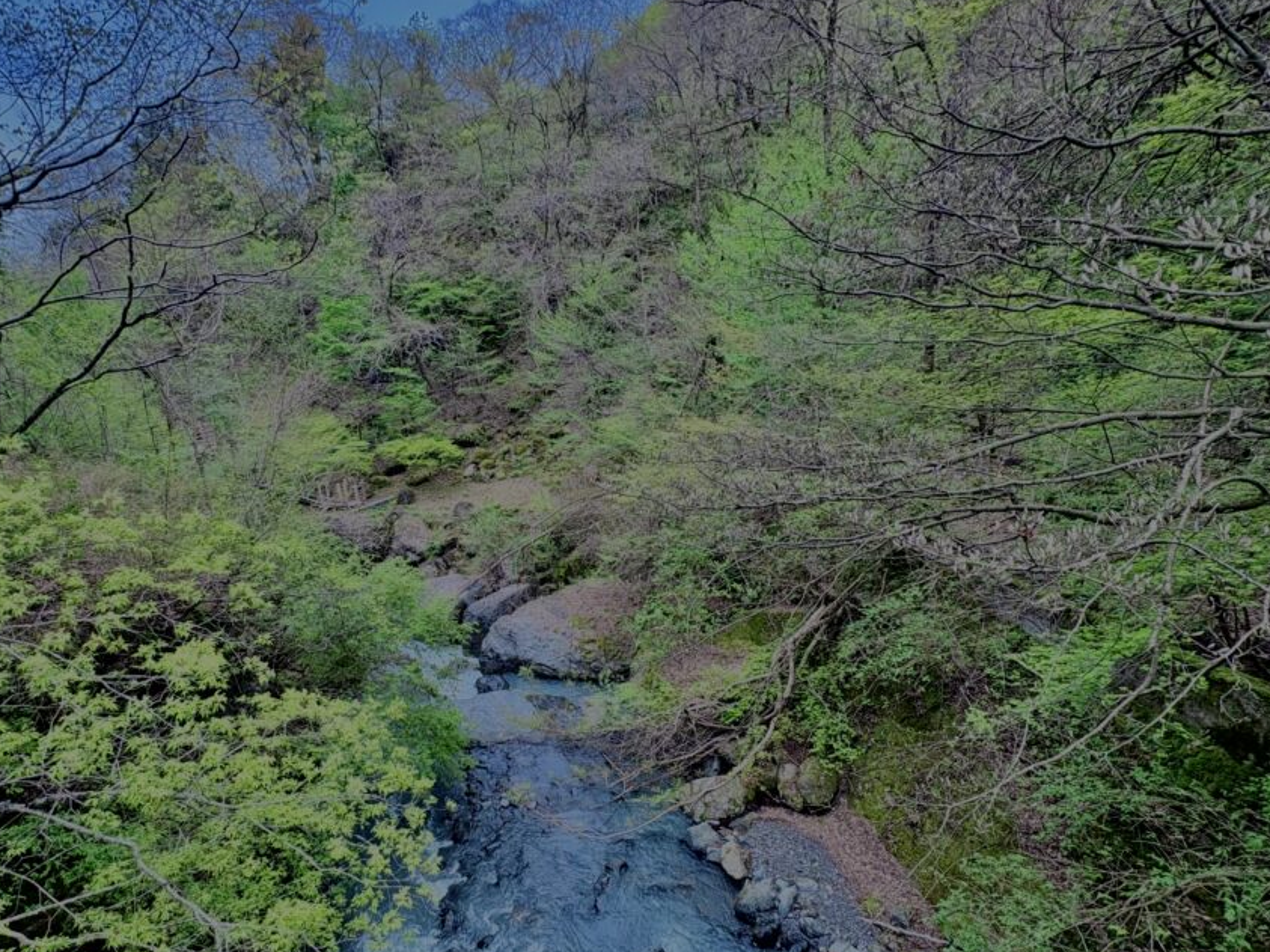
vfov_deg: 74.4
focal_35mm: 17
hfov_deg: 90.6
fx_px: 624
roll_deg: +3.4
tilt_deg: -18.7
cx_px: 554
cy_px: 536
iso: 40
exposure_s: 1/146
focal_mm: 2.22
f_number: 2.2
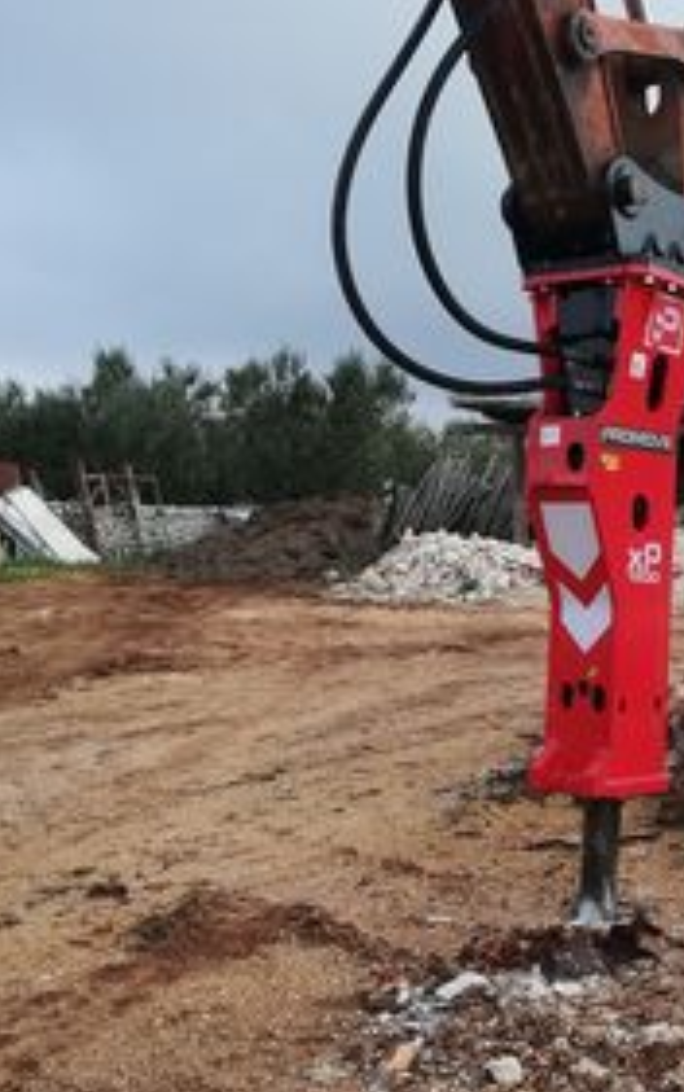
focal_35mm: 49
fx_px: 1459
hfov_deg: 25.7
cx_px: 589
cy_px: 591
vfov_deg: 41.0
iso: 50
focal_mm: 3.81
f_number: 2.2
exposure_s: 1/373
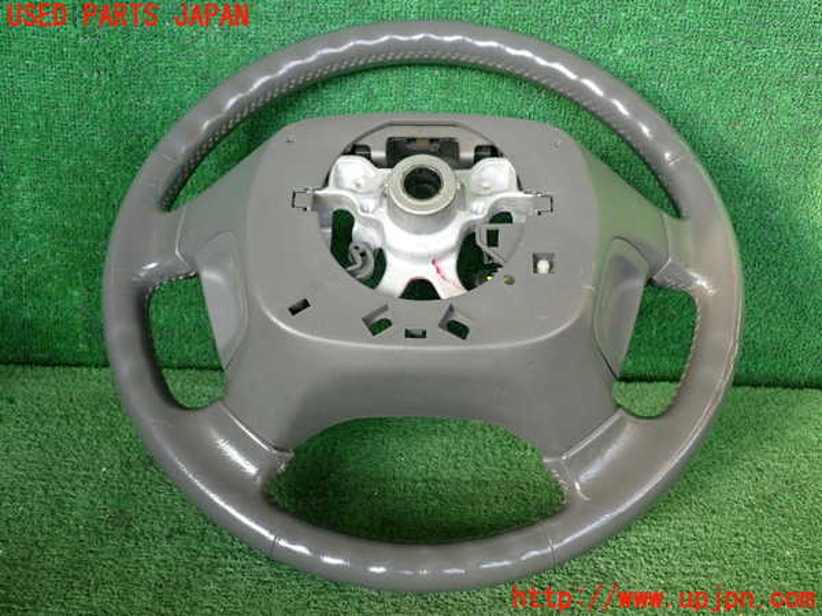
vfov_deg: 37.7
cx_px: 411
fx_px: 902
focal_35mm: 38
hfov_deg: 49.0
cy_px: 308
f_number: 2.7
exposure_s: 1/125
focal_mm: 6.83
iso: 320
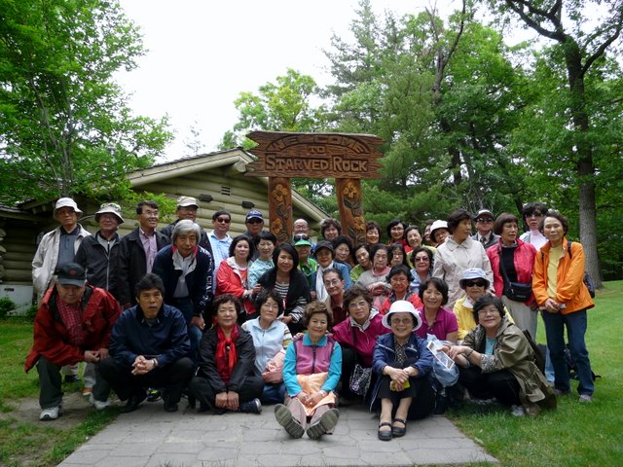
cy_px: 234
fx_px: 504
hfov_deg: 63.4
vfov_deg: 49.7
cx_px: 312
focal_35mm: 28
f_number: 2.8
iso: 125
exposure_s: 1/125
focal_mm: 4.6
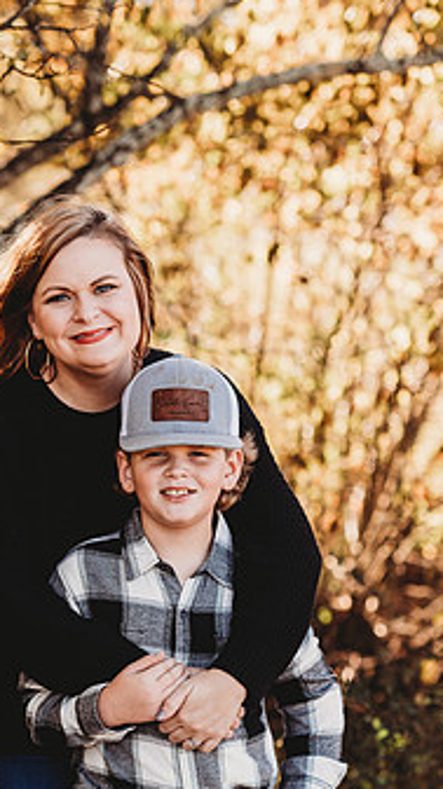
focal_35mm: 119
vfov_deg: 18.0
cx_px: 113
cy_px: 475
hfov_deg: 10.1
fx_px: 2491
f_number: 2.8
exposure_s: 1/250
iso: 160
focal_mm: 85
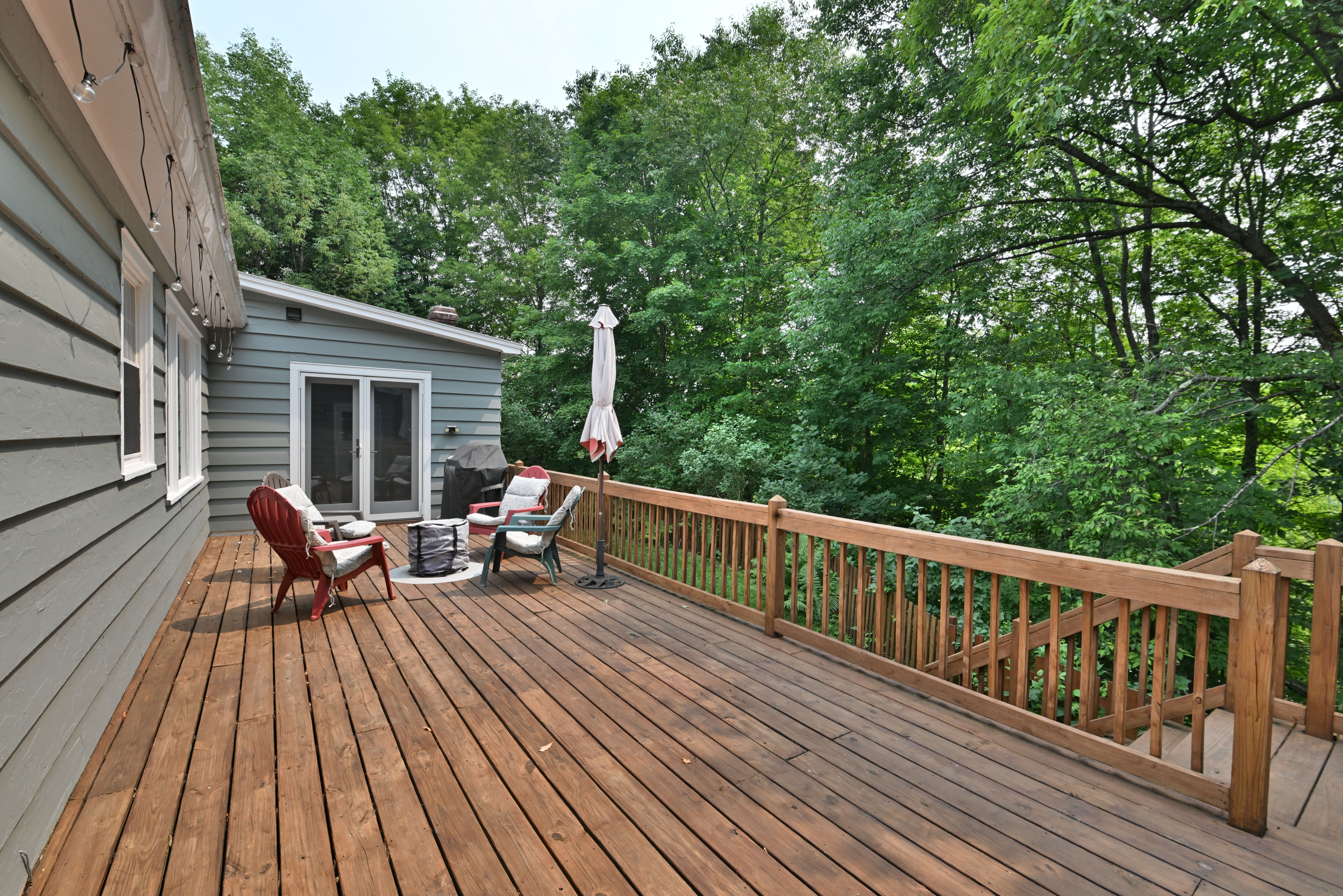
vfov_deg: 77.3
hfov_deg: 100.4
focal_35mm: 15
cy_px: 448
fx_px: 560
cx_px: 672
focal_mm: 15
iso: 1600
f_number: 8
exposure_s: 1/1250
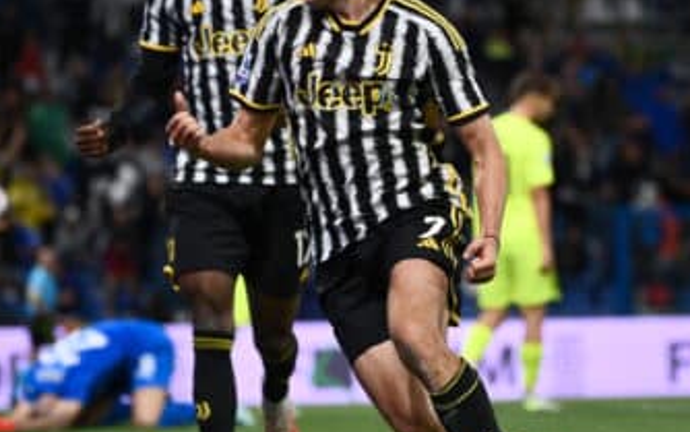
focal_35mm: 247
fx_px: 4646
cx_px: 347
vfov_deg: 5.3
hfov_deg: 8.5
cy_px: 141
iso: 2000
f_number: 4
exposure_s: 1/1600
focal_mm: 180
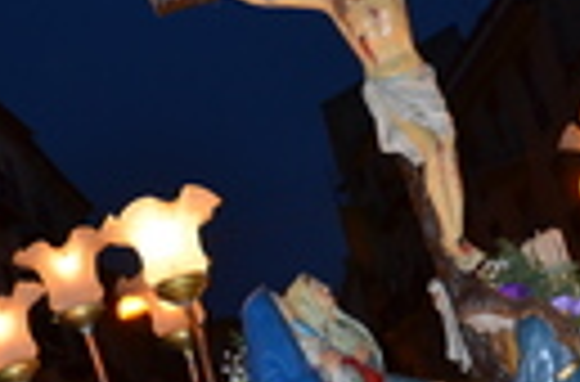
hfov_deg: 17.0
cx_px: 247
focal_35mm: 121
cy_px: 227
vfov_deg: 11.2
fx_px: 1942
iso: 400
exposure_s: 1/60
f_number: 4
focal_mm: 26
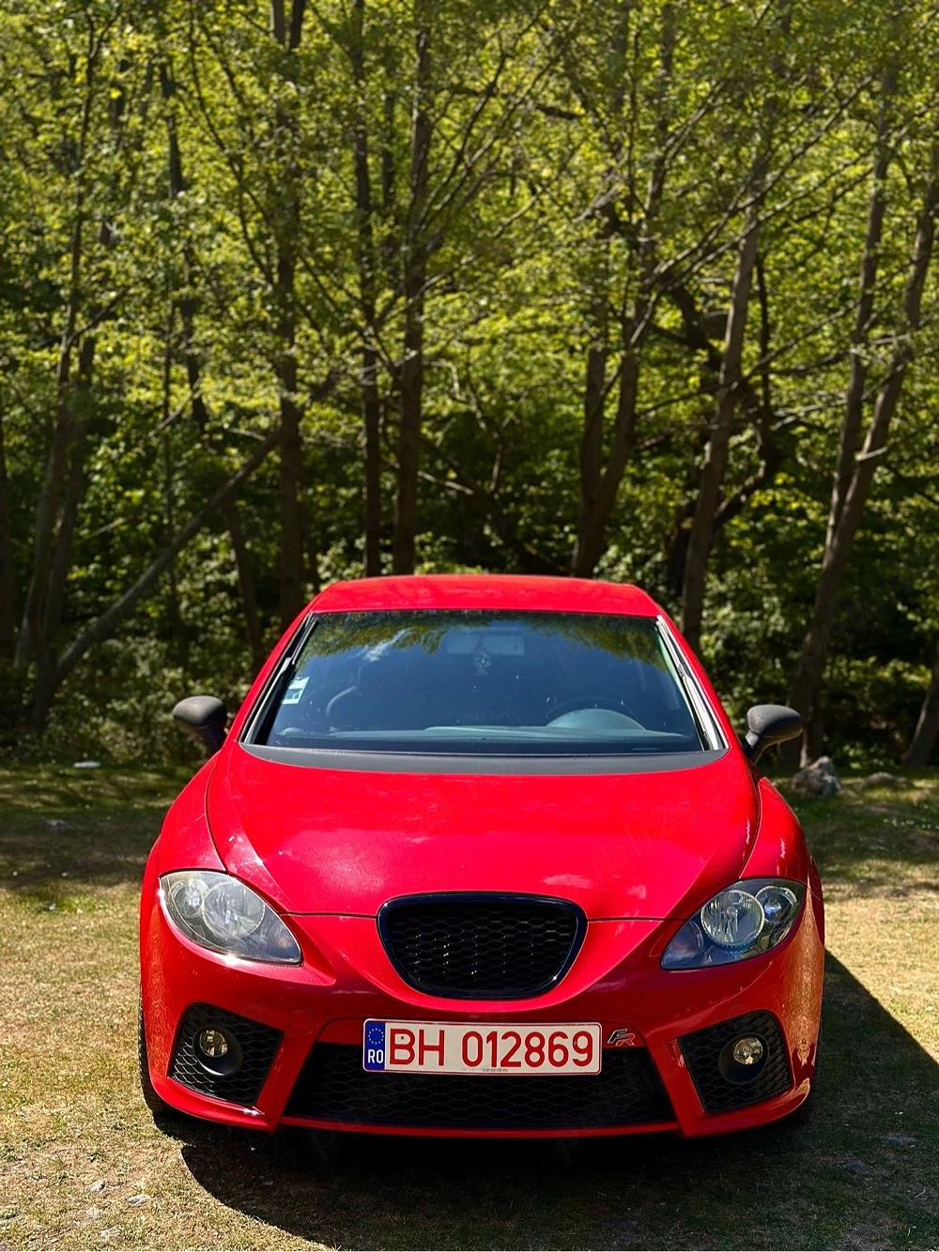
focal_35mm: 48
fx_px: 1737
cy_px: 626
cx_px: 470
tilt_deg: -3.0
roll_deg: +0.7
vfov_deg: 39.7
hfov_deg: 30.3
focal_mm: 6.86
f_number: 1.78
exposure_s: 1/1541
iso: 80
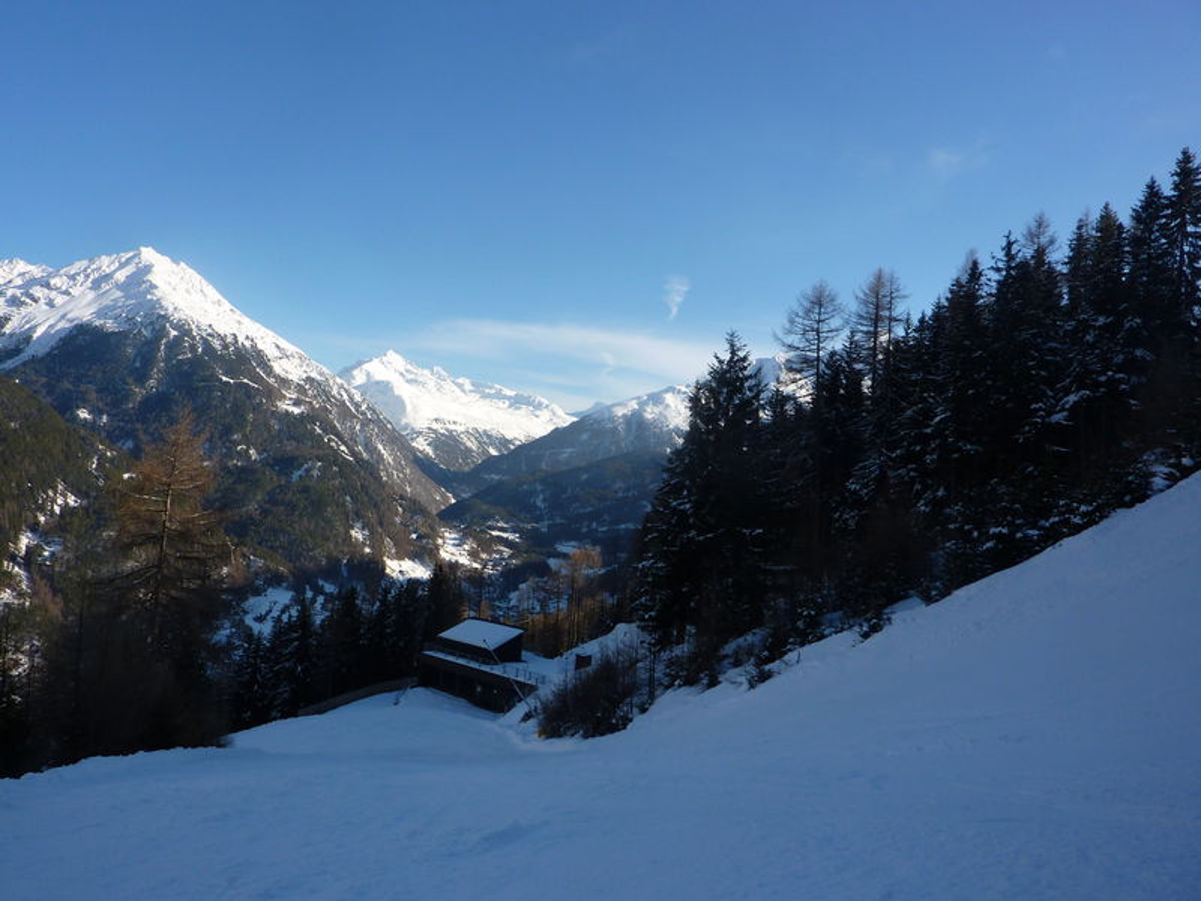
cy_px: 450
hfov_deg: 69.4
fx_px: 867
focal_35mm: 25
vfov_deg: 54.9
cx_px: 600
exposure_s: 1/500
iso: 80
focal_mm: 4.1
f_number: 4.5
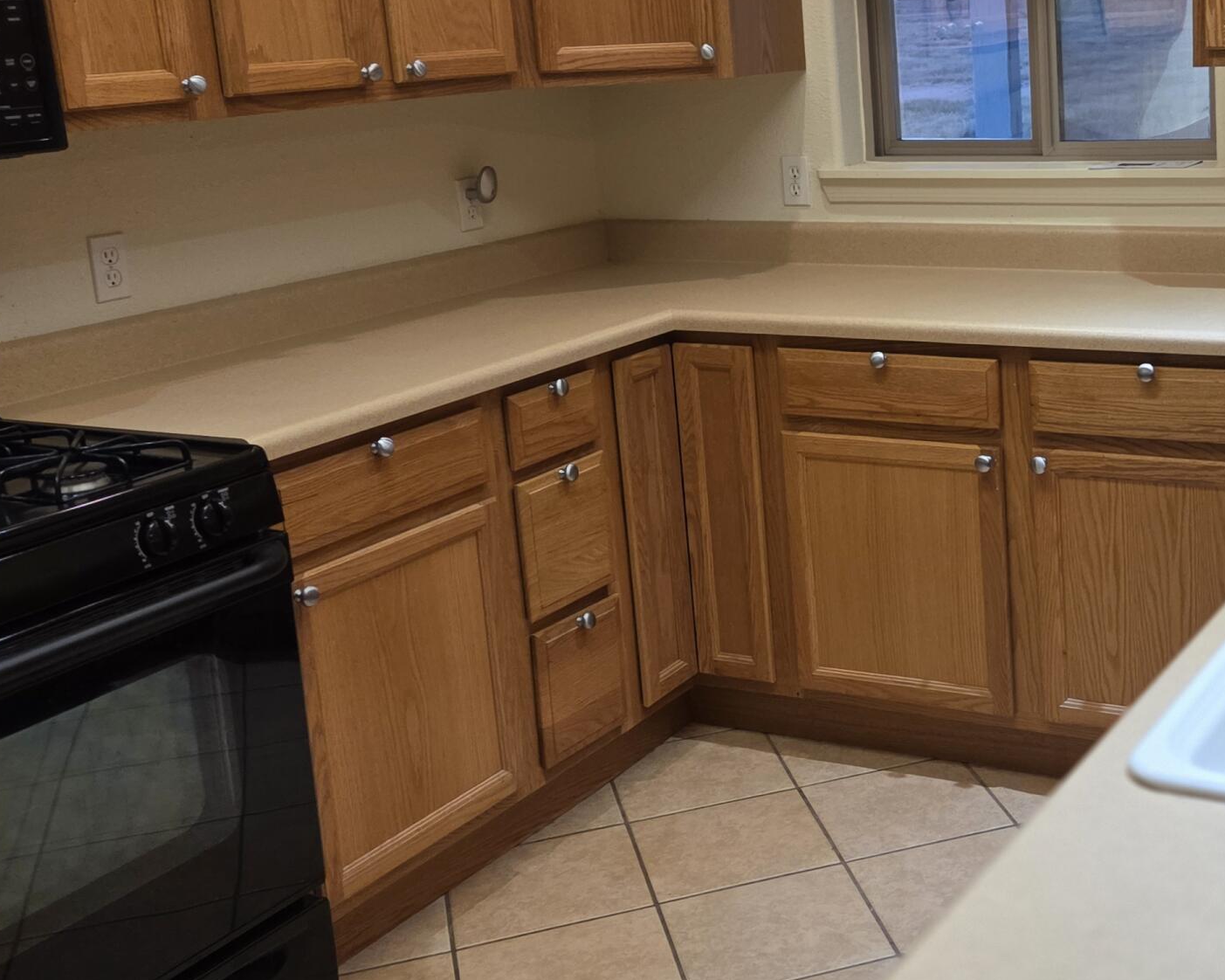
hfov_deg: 37.2
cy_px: 373
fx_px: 1740
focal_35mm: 48
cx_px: 1004
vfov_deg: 31.3
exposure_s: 1/120
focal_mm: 5.4
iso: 160
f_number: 1.8
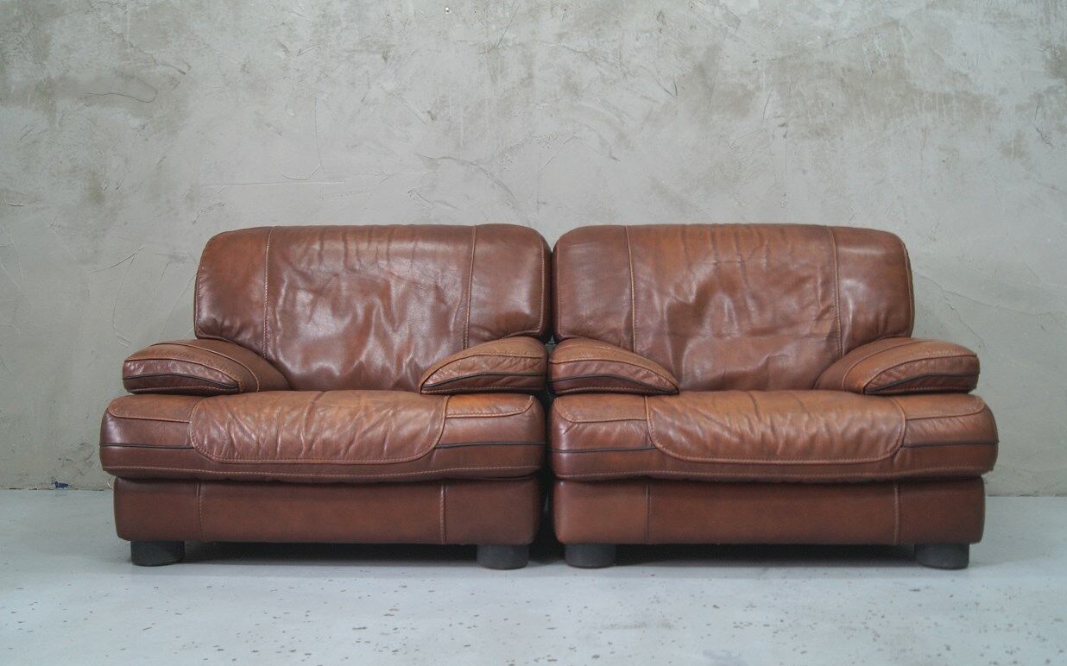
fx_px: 989
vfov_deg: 37.3
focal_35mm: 34
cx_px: 533
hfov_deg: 56.7
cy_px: 345
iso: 400
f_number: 8
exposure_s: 1/13
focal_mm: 22
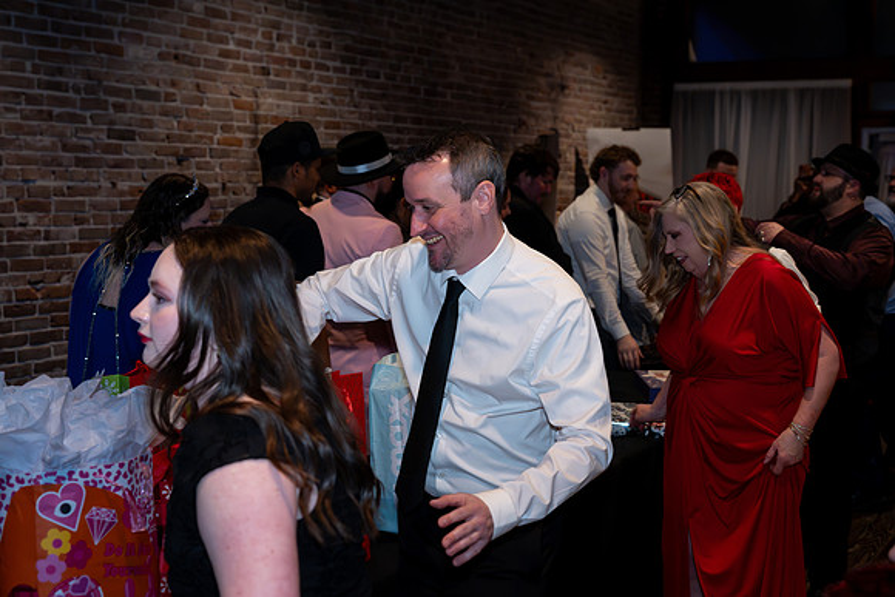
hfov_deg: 40.3
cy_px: 298
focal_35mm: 49
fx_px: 1218
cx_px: 448
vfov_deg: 27.5
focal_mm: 49
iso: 6400
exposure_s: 1/250
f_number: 5
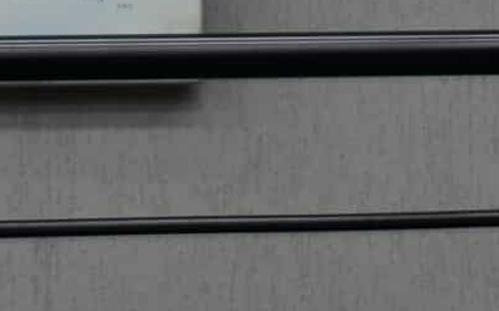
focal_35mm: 315
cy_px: -531
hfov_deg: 6.6
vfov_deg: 4.1
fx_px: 4280
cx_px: 659
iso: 800
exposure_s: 1/200
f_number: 4.2
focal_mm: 32
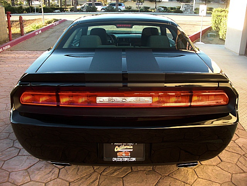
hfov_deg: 51.4
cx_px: 124
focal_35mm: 36
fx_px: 257
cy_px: 93
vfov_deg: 39.7
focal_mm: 6.3
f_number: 2.8
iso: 100
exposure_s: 1/125
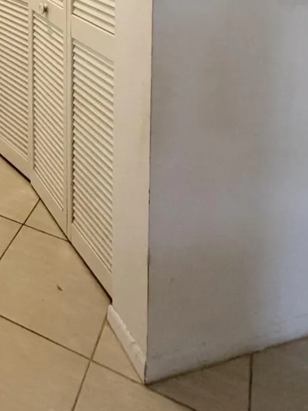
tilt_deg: -5.6
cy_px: -69
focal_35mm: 43
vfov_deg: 35.5
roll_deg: +1.4
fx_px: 510
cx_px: -27
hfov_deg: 30.3
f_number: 2.2
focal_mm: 2.22
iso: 200
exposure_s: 1/60
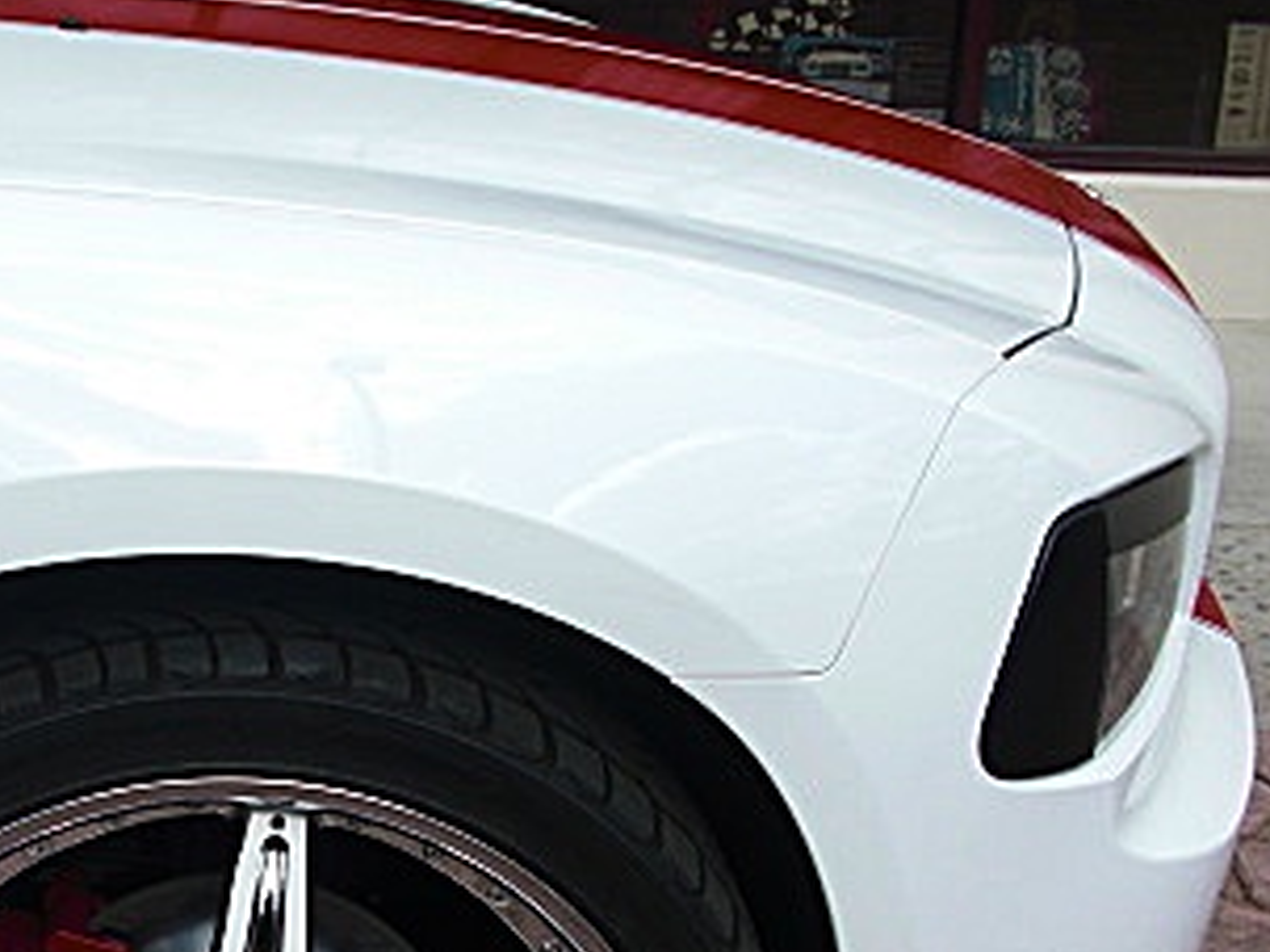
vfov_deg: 19.2
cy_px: 780
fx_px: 2787
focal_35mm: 76
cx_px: 151
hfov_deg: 25.0
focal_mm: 6.3
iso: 50
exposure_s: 1/640
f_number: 2.8
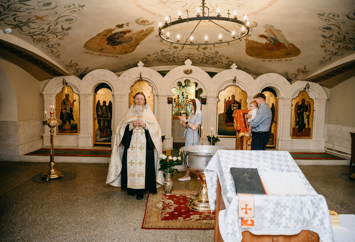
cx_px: 174
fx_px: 245
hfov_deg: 71.9
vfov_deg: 52.6
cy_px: 121
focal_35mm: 25
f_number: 3.5
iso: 500
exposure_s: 1/160
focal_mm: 24
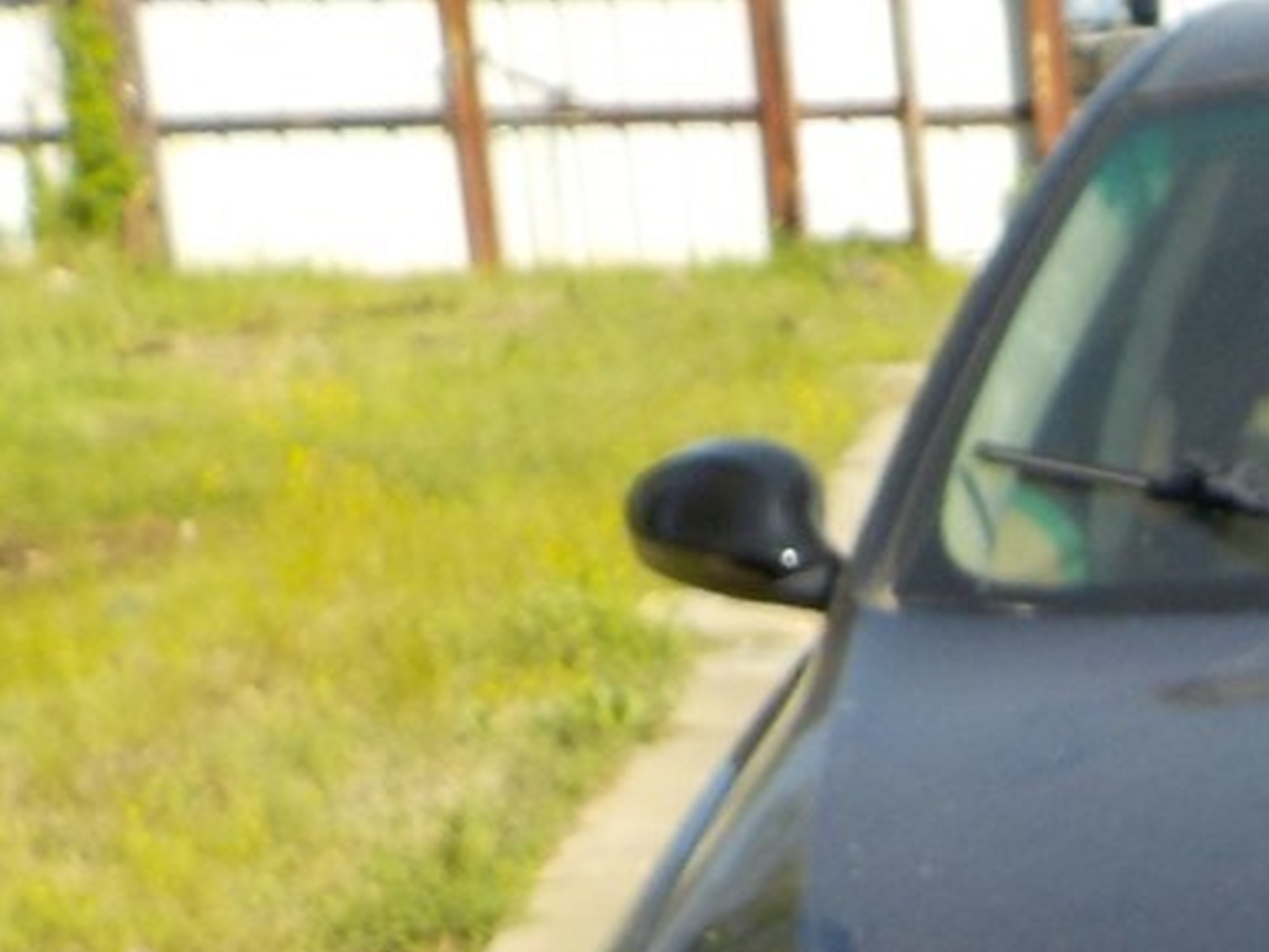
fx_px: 3666
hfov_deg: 18.2
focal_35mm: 100
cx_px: 1709
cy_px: 1319
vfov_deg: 14.1
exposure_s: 1/800
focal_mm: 4.1
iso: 125
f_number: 3.3
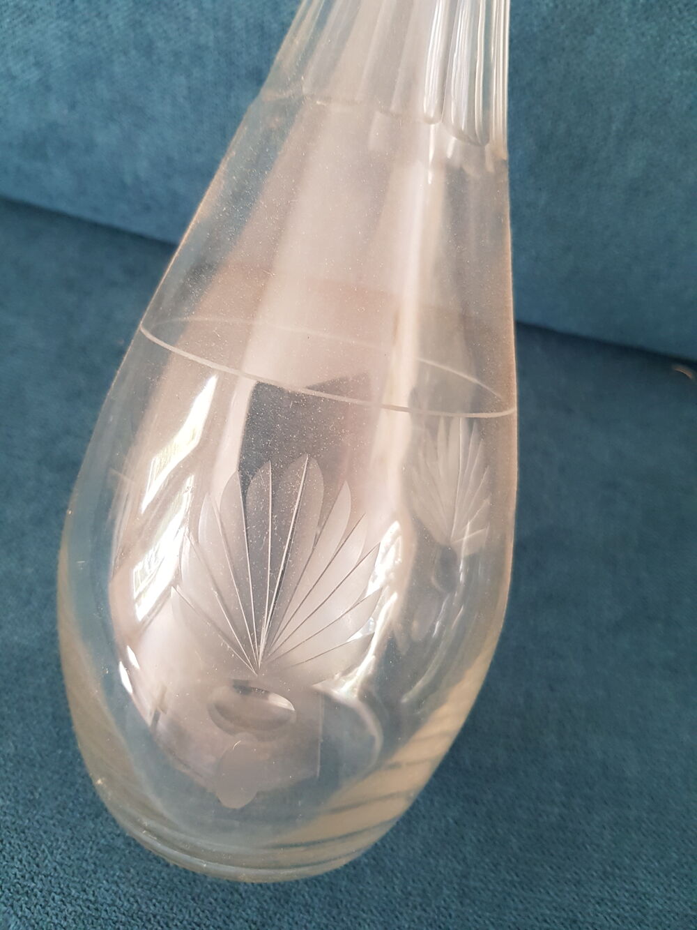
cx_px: 348
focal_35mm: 26
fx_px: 698
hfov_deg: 53.1
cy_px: 465
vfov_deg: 67.3
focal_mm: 4.2
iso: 200
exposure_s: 1/33
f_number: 1.7
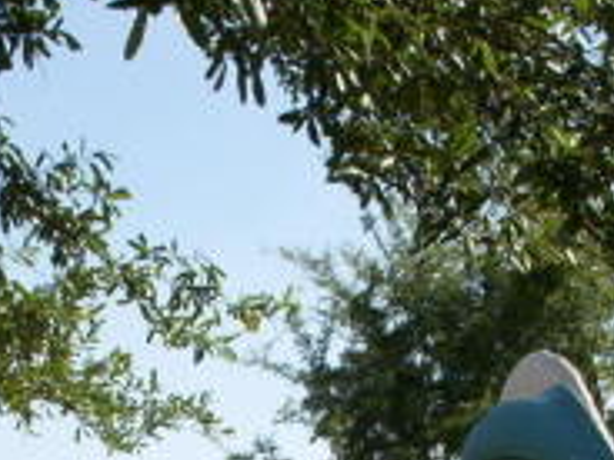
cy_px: 650
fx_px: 2199
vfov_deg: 11.5
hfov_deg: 15.9
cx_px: 317
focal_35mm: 124
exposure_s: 1/1000
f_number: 3.3
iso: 100
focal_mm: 6.3
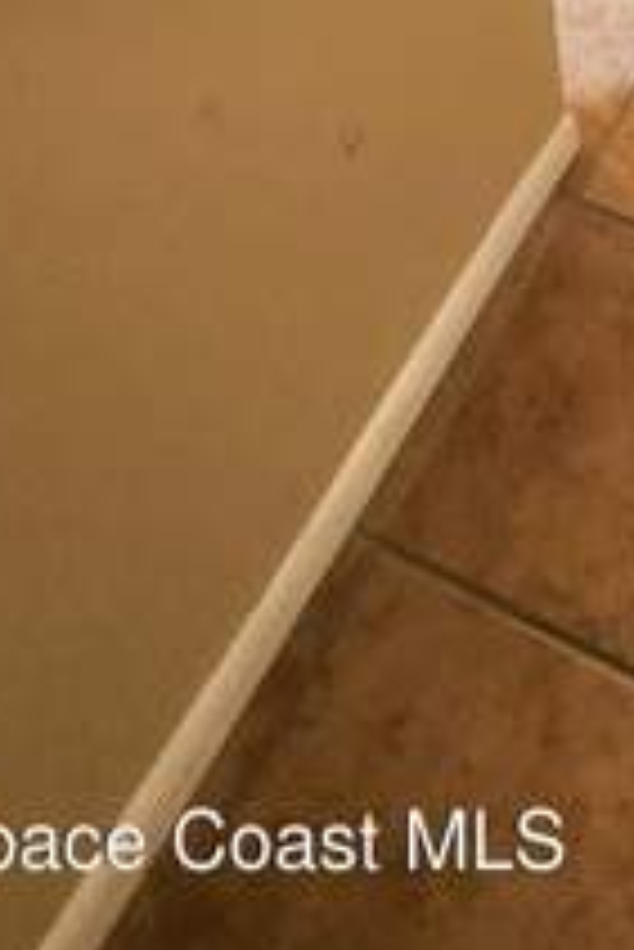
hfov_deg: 29.0
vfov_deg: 29.3
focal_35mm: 41
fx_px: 1081
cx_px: 728
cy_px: -468
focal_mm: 2.2
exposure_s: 1/60.2
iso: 320
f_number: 2.2
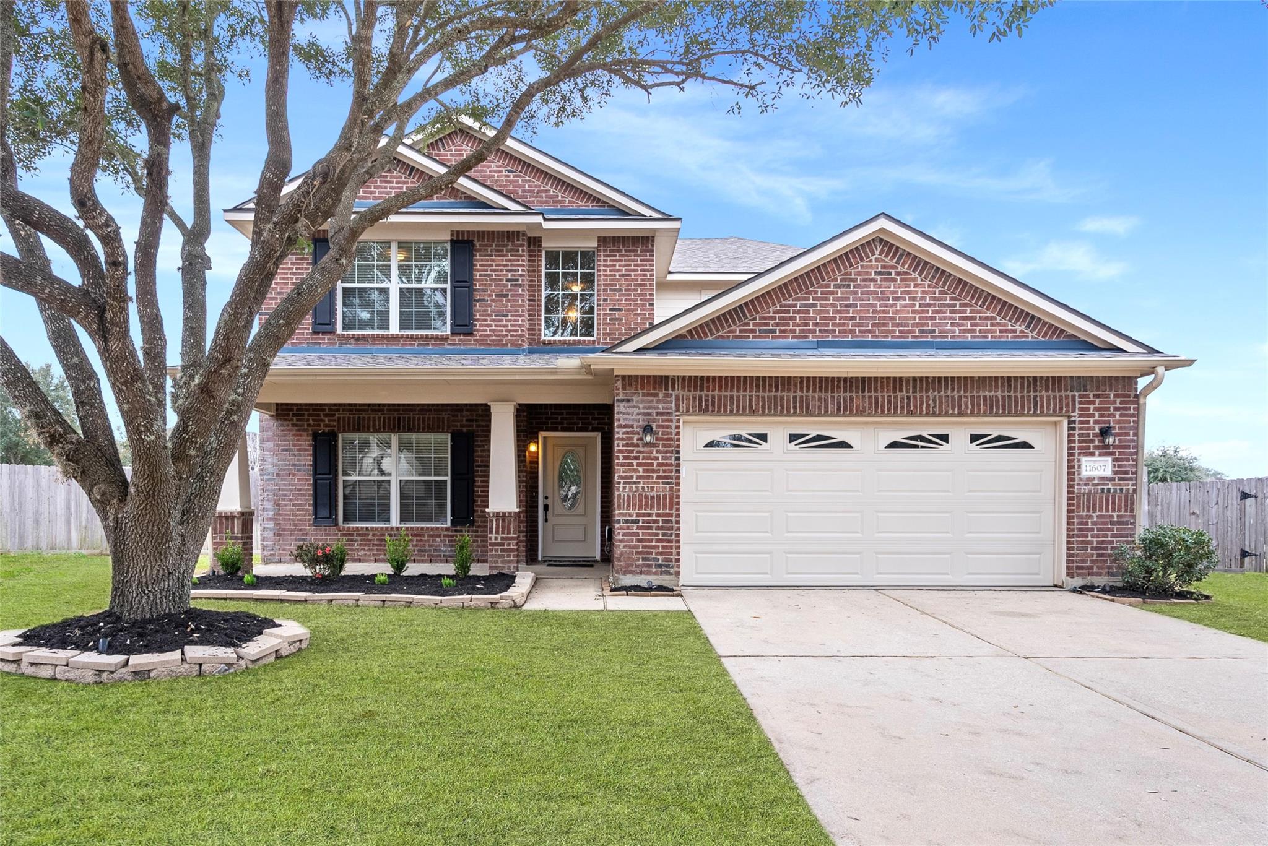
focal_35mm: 16
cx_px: 634
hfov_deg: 96.7
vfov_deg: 73.8
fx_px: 564
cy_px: 423
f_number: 8
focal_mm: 16
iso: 80
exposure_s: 1/50
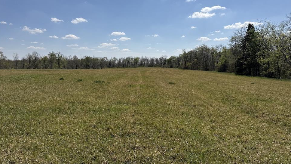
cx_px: 142
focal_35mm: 27
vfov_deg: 42.5
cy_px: 59
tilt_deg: +1.7
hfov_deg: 69.8
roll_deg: -0.4
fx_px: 208
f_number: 1.78
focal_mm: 6.76
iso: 80
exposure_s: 1/9091
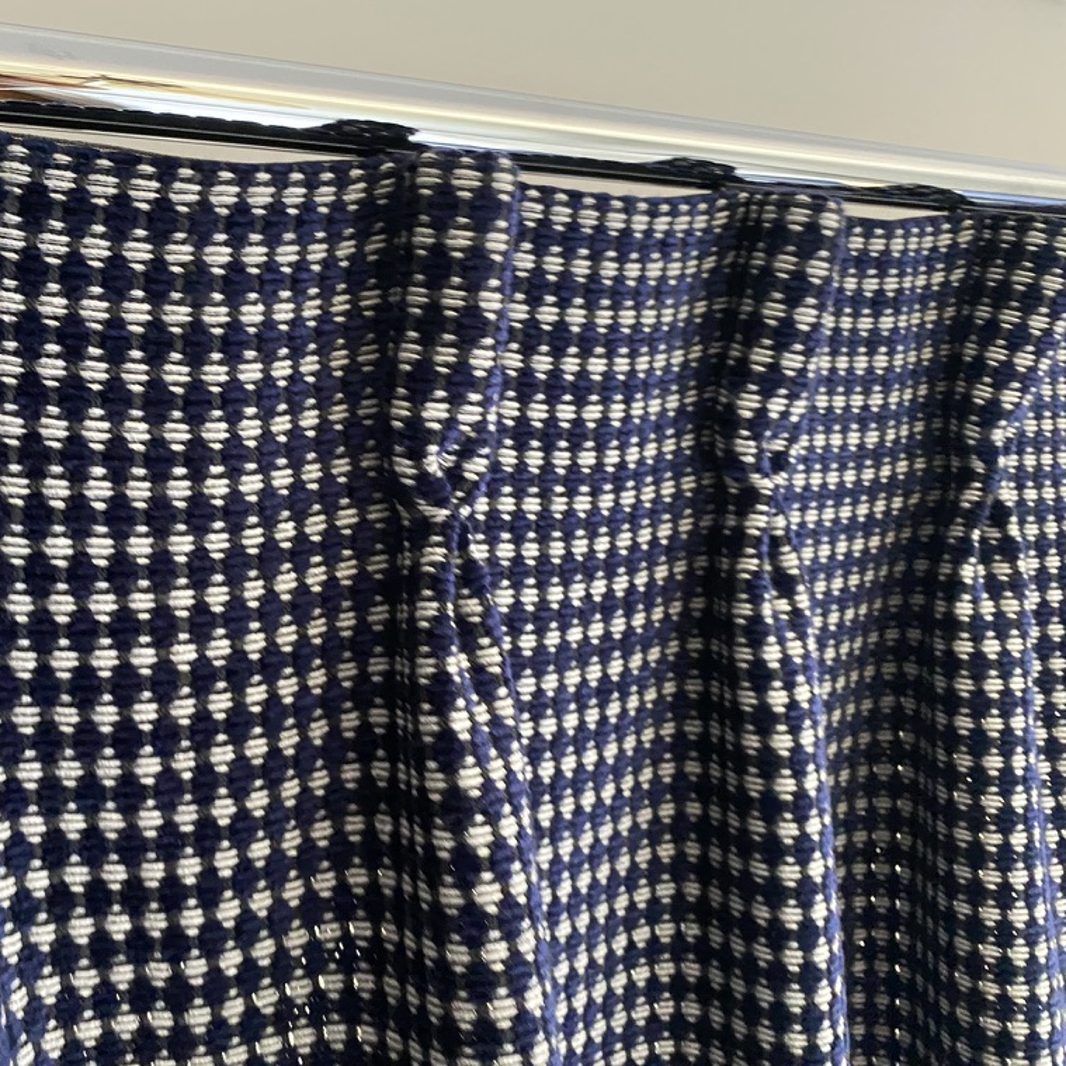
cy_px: 529
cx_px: 396
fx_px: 1080
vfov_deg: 52.5
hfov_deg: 51.9
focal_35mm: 31
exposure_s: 1/33
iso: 640
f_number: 1.8
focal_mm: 4.25
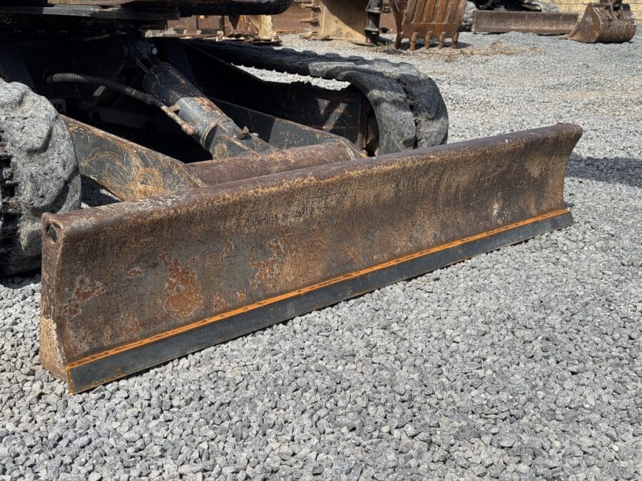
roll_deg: +0.5
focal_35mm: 48
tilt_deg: -15.0
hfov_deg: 39.7
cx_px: 321
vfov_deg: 30.3
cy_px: 240
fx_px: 890
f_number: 1.78
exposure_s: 1/3257
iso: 64
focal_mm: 6.76
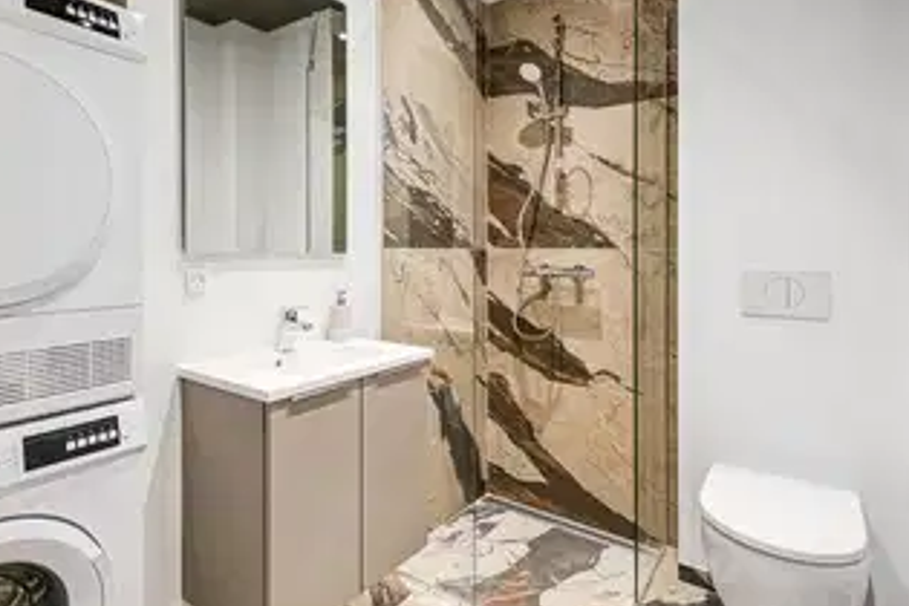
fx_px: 505
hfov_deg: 83.5
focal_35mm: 20
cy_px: 248
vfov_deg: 61.5
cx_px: 395
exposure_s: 1/5
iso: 800
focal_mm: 10
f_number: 8
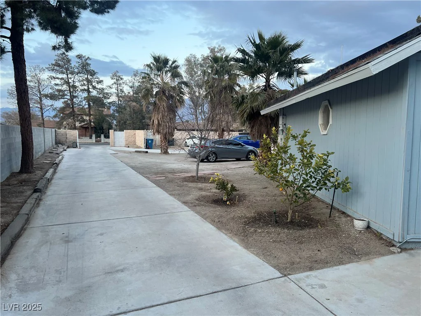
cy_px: 158
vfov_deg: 53.1
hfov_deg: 67.3
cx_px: 210
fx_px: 316
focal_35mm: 26
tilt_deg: -4.1
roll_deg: +1.0
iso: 80
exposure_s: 1/121
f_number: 1.5
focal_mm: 5.7
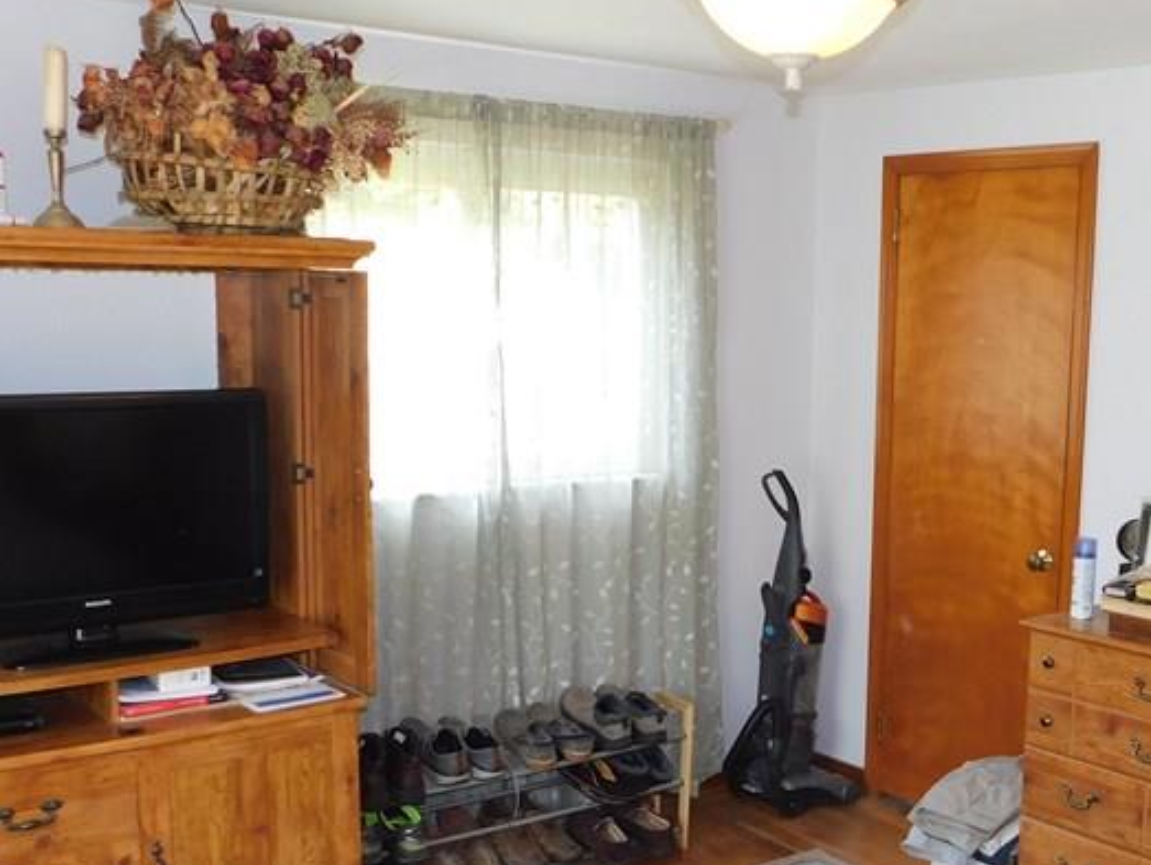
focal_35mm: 45
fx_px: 1497
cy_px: 544
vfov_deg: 32.1
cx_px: 772
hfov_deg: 41.5
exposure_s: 1/30
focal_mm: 4
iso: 200
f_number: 3
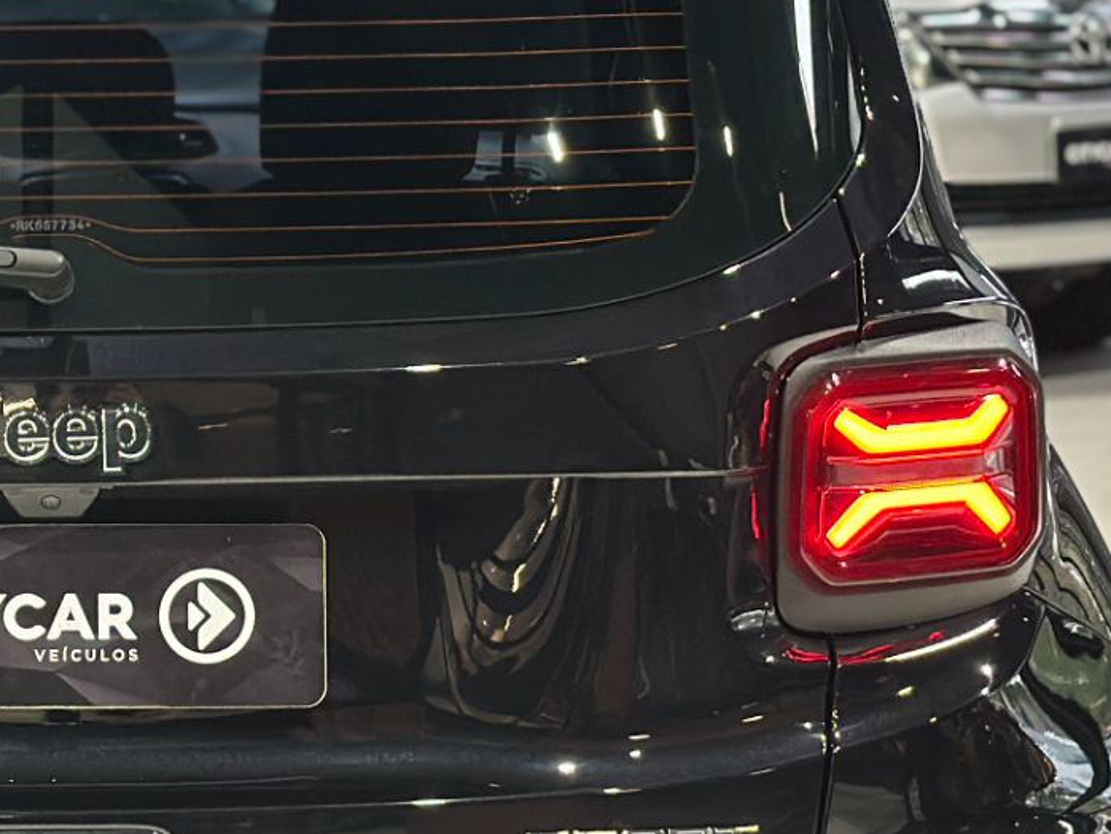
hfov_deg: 14.7
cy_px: 589
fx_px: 4238
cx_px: 33
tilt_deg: -10.6
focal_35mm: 132
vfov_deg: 11.2
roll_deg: +0.6
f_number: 1.78
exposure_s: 1/60
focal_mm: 6.86
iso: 320
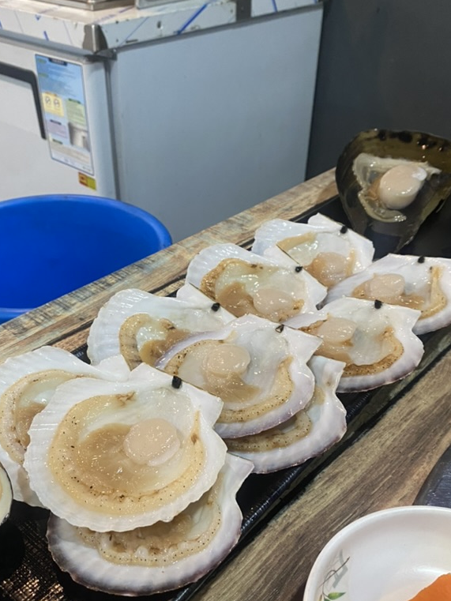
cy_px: 347
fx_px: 608
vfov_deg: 52.4
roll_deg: +0.5
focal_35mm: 35
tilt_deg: -35.9
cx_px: 190
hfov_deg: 40.6
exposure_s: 1/60
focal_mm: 4.25
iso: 400
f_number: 1.8
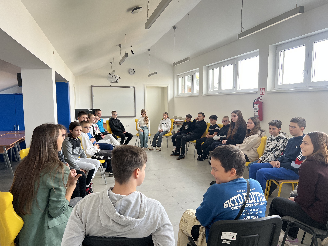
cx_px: 164
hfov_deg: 67.3
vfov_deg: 53.1
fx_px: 246
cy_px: 123
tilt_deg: -5.7
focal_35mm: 26
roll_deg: +0.7
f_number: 1.5
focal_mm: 5.7
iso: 100
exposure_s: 1/121
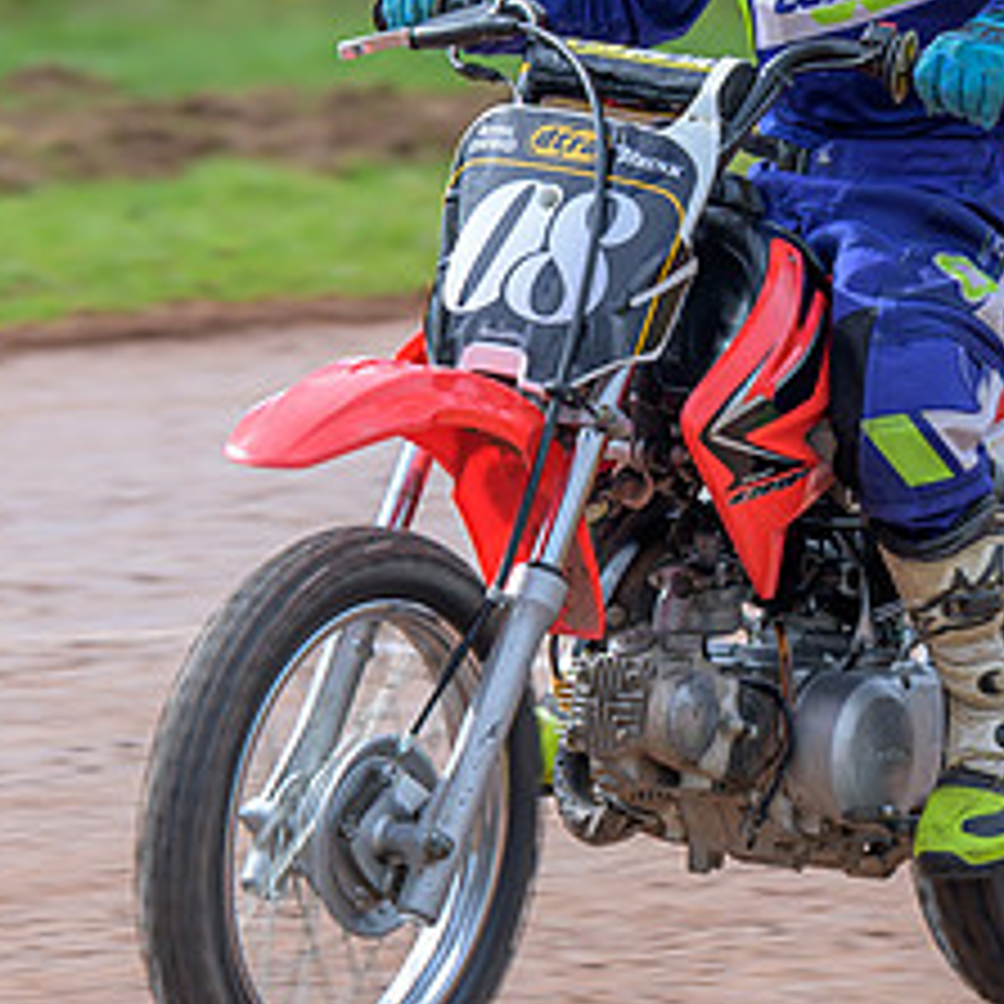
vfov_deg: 4.7
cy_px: 333
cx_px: 410
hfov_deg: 4.7
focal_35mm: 374
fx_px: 12273
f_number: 4
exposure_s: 1/320
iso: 64
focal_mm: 86
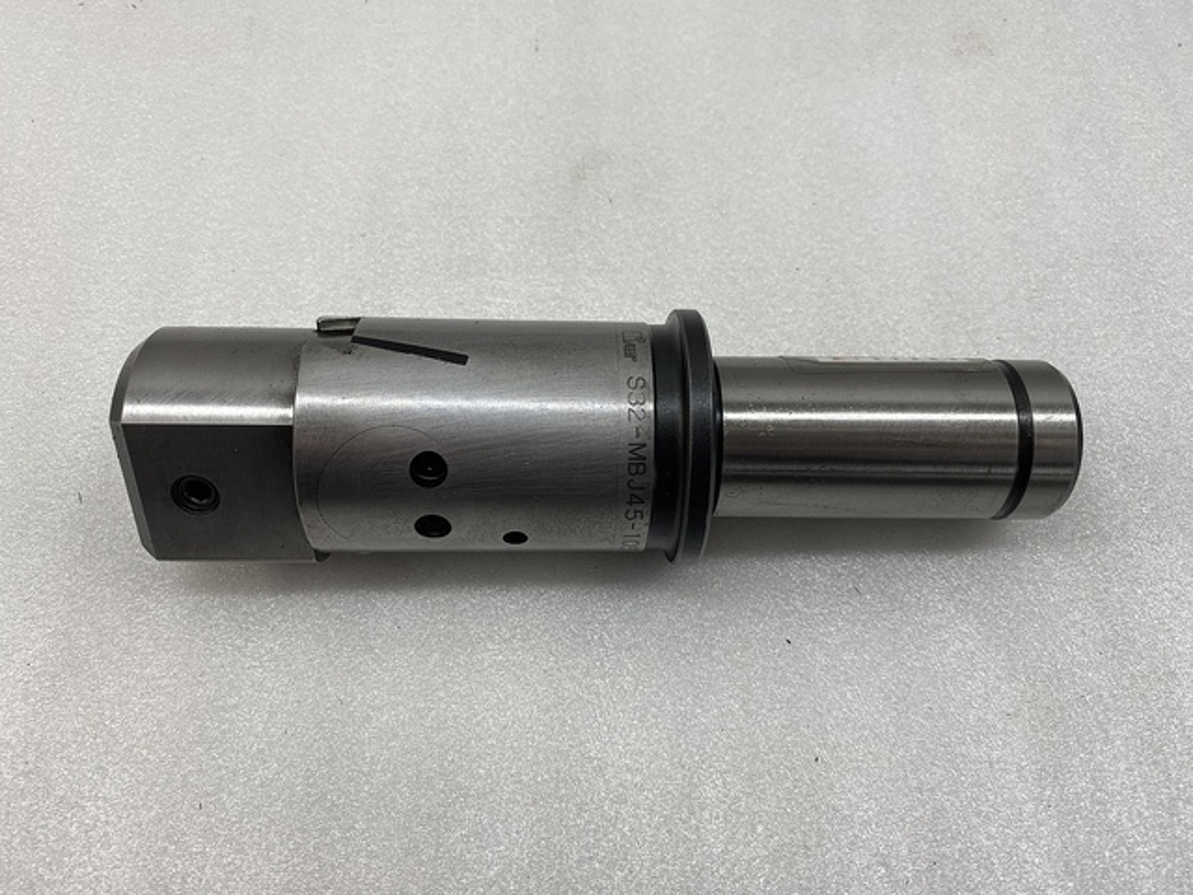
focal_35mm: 26
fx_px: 896
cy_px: 448
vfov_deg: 53.1
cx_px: 596
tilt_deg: -62.9
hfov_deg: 67.3
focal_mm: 4.25
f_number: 1.8
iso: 32
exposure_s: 1/367
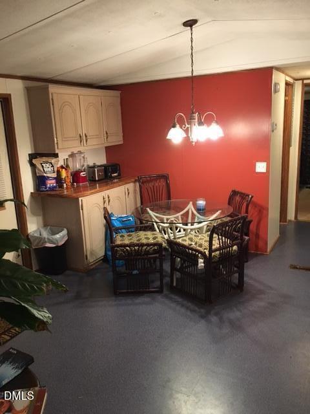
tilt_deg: -12.9
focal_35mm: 29
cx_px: 155
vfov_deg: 61.7
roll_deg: +2.7
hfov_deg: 48.2
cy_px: 207
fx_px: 346
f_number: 2.2
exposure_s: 1/30
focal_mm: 4.15
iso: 200
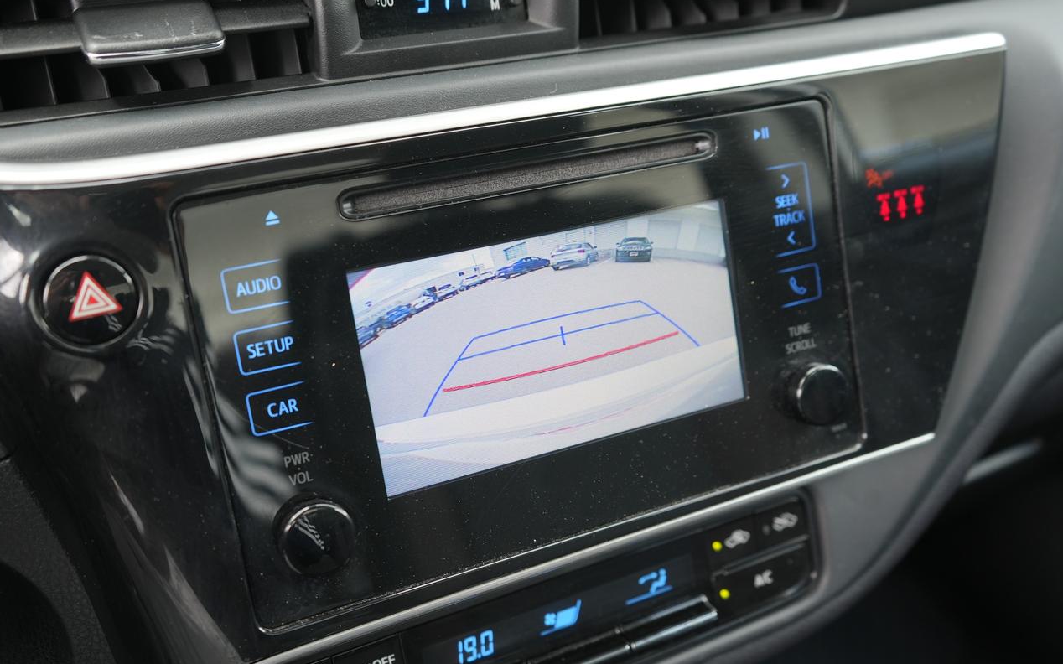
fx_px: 1014
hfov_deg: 55.3
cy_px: 326
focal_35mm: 35
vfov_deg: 36.3
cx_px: 530
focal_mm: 34
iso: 250
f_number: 4
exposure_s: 1/60
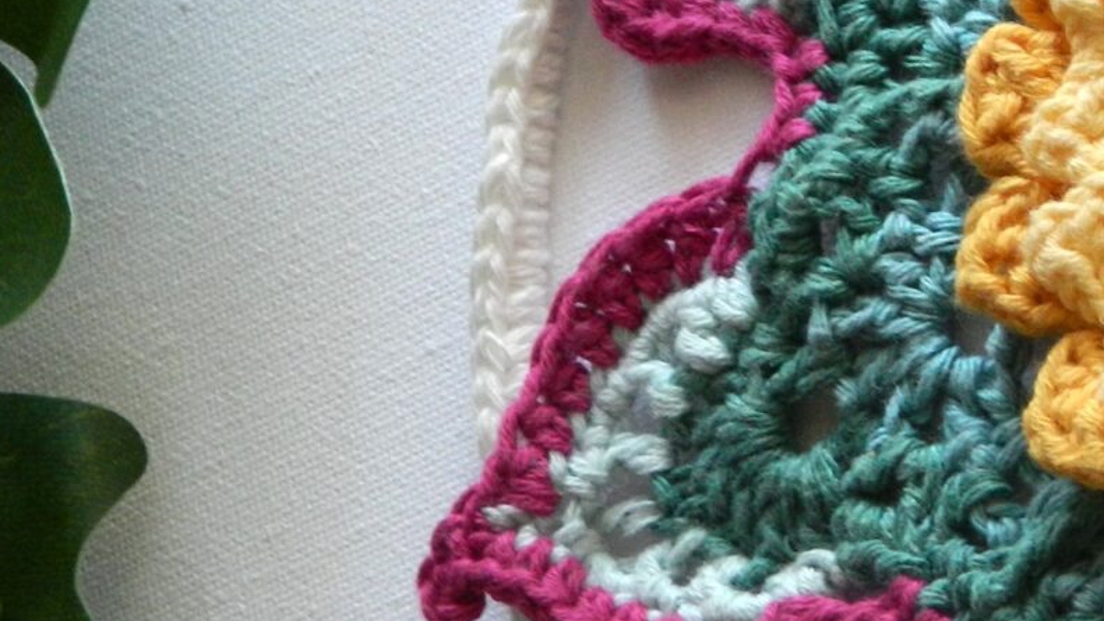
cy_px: 13
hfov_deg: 13.5
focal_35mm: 157
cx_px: 1139
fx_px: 4596
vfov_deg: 7.7
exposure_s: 1/50
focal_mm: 10.2
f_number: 3.8
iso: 280
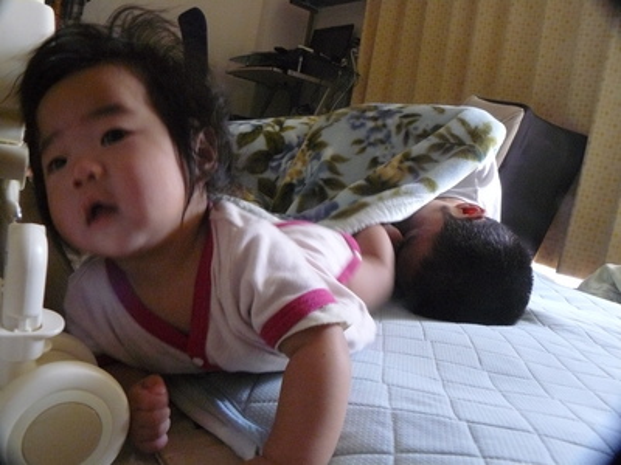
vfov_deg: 39.7
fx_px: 646
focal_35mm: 36
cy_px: 232
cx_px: 310
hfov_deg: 51.4
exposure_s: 1/10
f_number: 2.8
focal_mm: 6
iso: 400
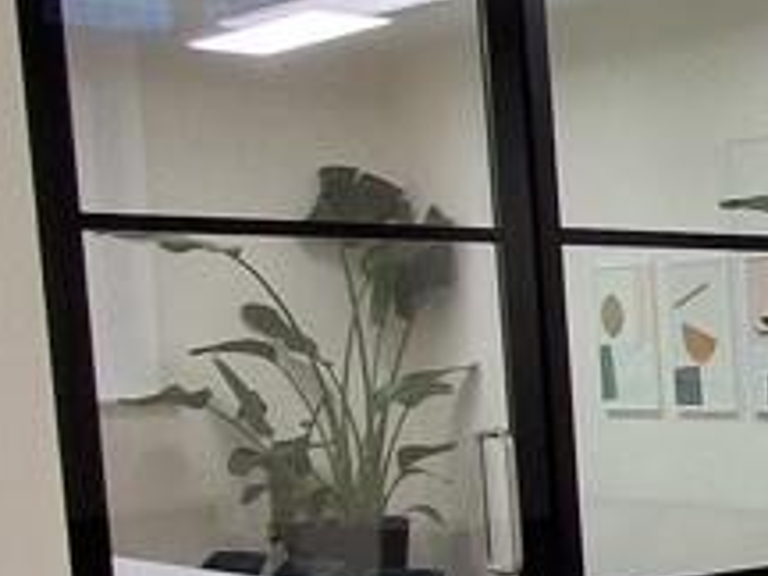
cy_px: 480
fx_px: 1686
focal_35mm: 76
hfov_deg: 17.5
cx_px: 1568
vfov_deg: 19.1
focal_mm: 1.64
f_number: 2.2
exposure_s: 1/50
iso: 80
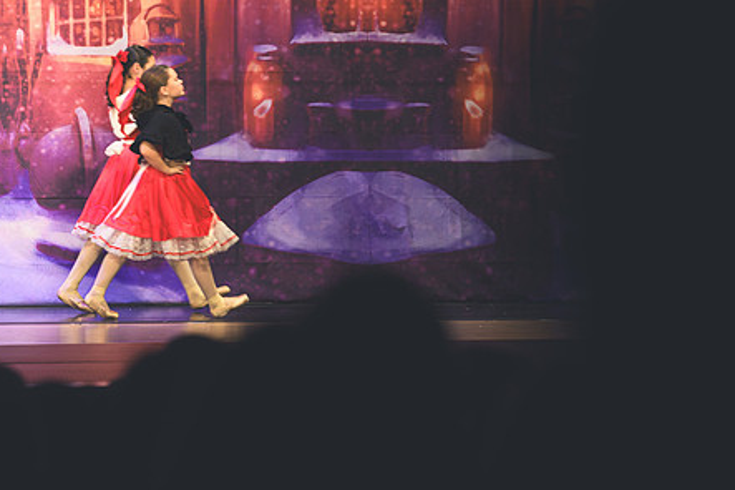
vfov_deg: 5.5
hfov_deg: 8.3
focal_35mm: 249
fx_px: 5082
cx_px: 284
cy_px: 174
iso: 800
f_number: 4
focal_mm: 190
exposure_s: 1/125
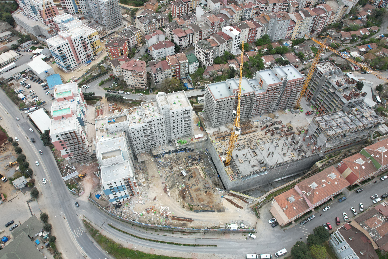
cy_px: 130
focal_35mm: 22
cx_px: 194
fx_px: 237
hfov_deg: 78.6
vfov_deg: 57.2
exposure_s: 1/320
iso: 110
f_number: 2.8
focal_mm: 8.38
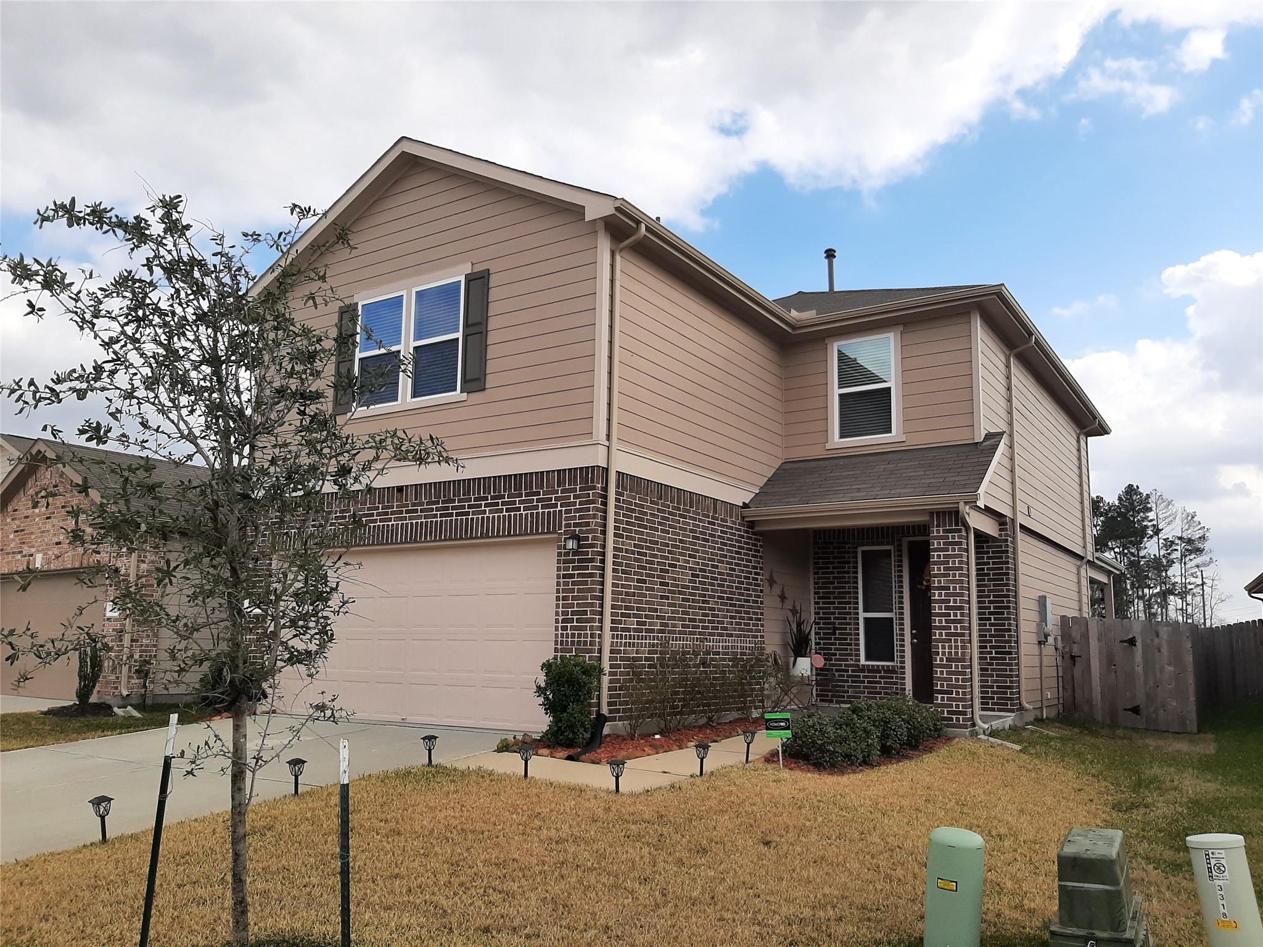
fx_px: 949
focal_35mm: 26
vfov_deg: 53.1
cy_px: 474
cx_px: 632
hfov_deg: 67.3
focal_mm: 3.93
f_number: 1.7
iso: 40
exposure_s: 1/2208
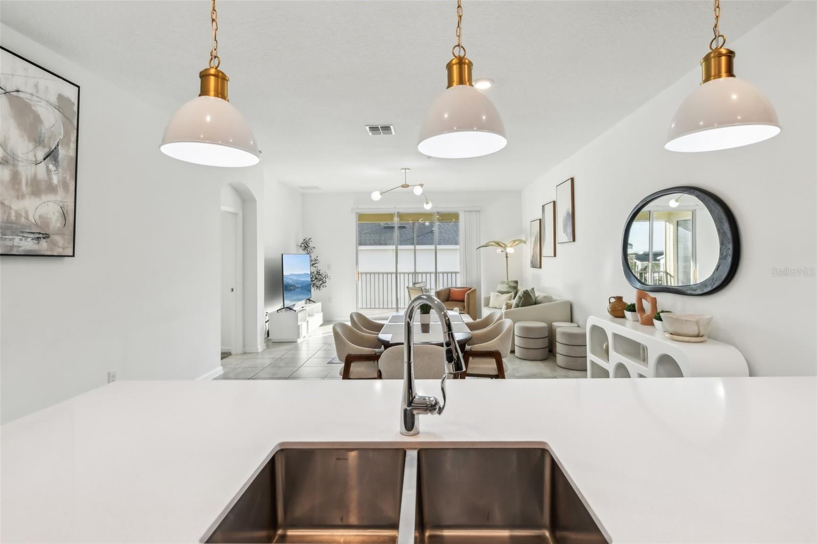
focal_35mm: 17
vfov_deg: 70.4
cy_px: 272
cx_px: 408
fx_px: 386
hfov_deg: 93.3
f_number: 8
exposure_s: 1/60
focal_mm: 17
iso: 400
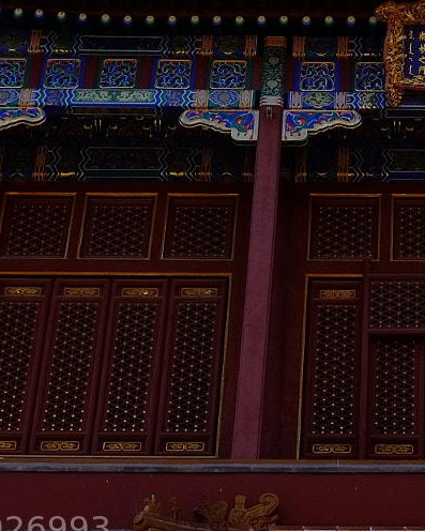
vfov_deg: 15.7
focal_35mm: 121
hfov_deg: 12.6
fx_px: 1902
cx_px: 406
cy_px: 42
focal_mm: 26.5
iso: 200
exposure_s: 1/250
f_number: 7.1
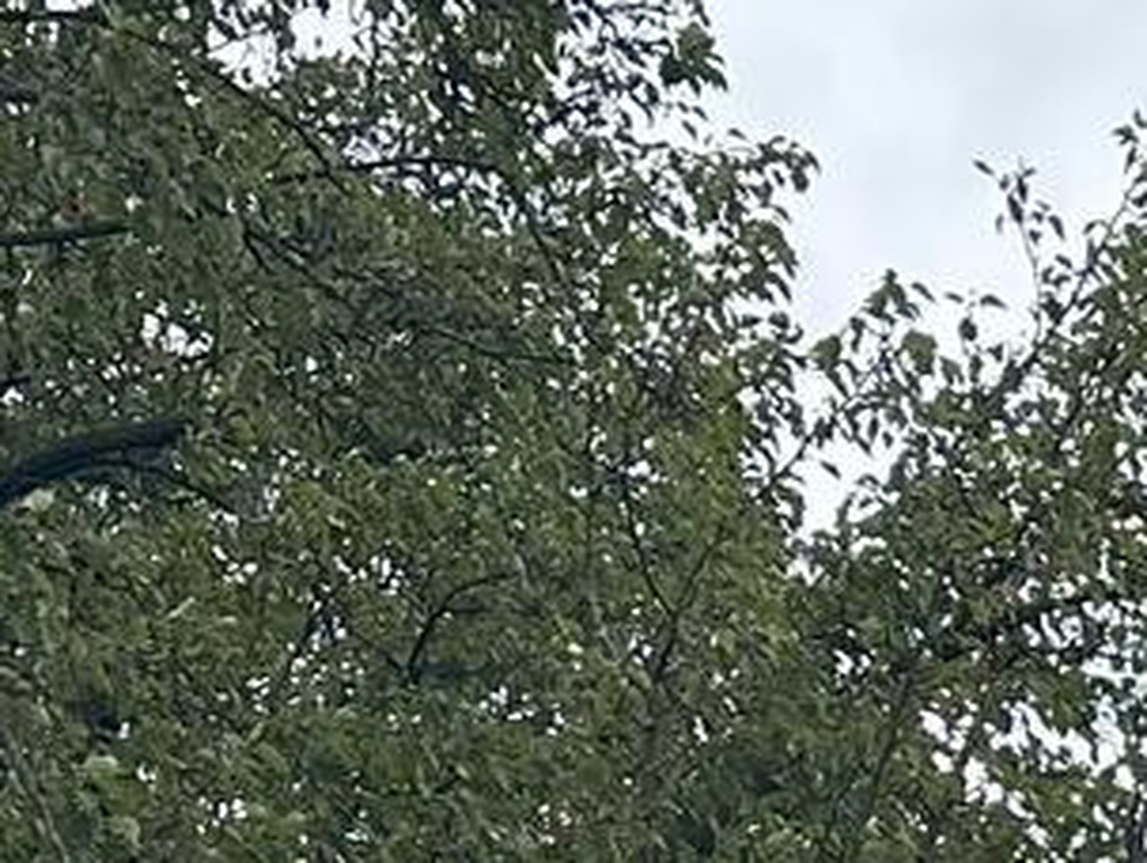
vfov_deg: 8.4
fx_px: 5374
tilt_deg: +4.1
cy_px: 2116
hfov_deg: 11.4
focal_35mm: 162
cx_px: 1968
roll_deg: -0.3
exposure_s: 1/3861
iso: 80
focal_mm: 6.86
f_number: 1.78
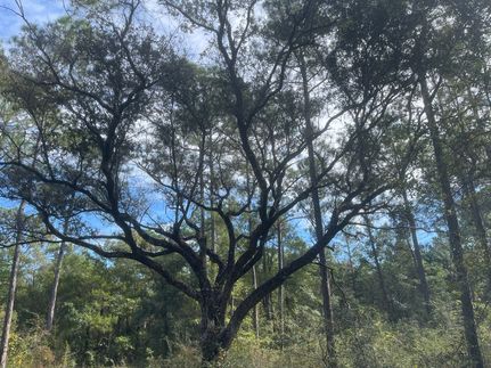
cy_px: 184
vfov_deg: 54.9
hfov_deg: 69.4
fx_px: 355
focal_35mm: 25
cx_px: 246
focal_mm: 5.1
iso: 32
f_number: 1.6
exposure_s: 1/1175
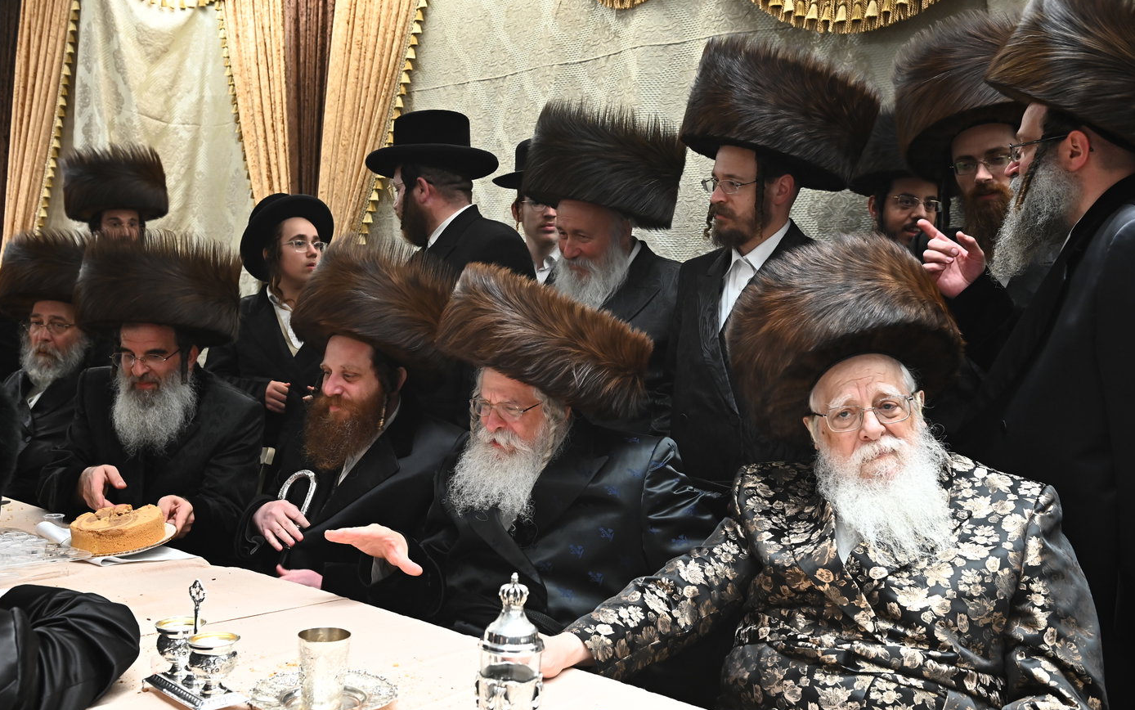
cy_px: 373
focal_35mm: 37
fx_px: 1145
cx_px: 565
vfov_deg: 34.4
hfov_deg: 52.7
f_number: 6.3
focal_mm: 36
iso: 2000
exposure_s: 1/200
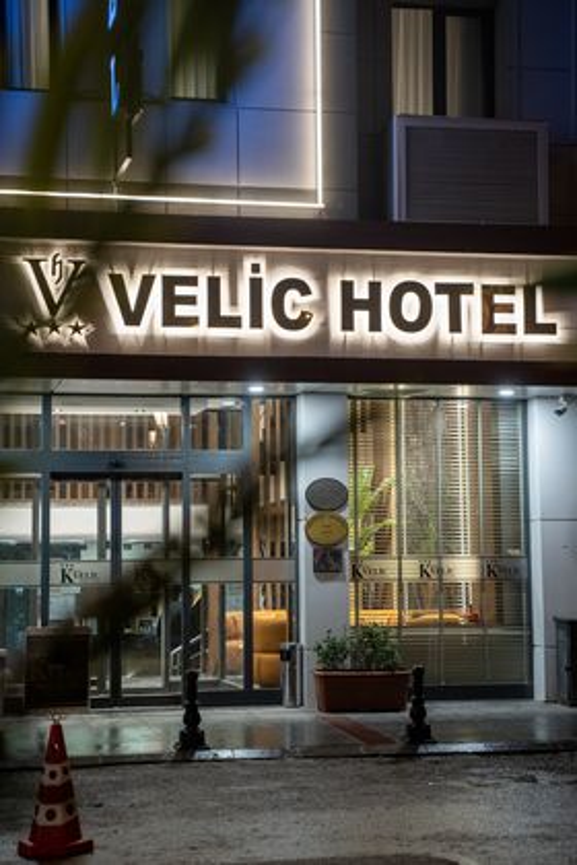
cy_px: 432
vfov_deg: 28.8
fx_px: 1683
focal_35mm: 70
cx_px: 288
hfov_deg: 19.5
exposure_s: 1/80
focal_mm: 70
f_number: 4
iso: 2500
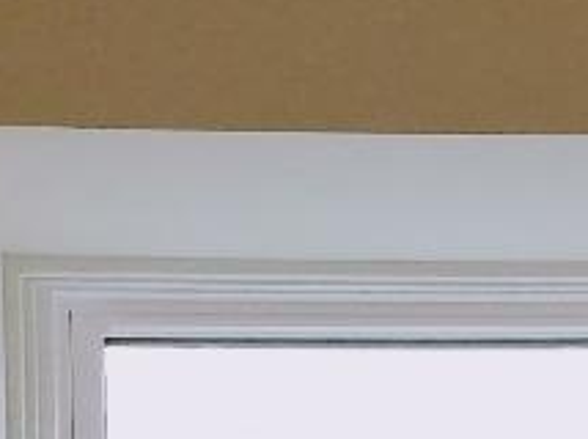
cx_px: 415
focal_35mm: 175
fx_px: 2969
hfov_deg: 11.3
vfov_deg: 8.0
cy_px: 936
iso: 40
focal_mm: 4.2
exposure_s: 1/469
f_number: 1.7
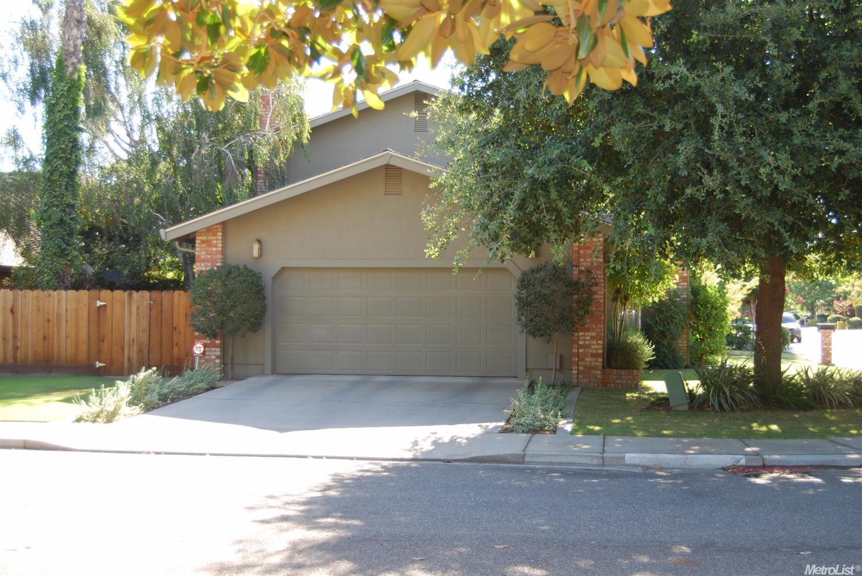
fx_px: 1114
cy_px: 288
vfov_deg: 29.0
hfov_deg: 42.3
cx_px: 431
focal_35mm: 46
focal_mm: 31
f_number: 4.5
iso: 200
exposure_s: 1/125
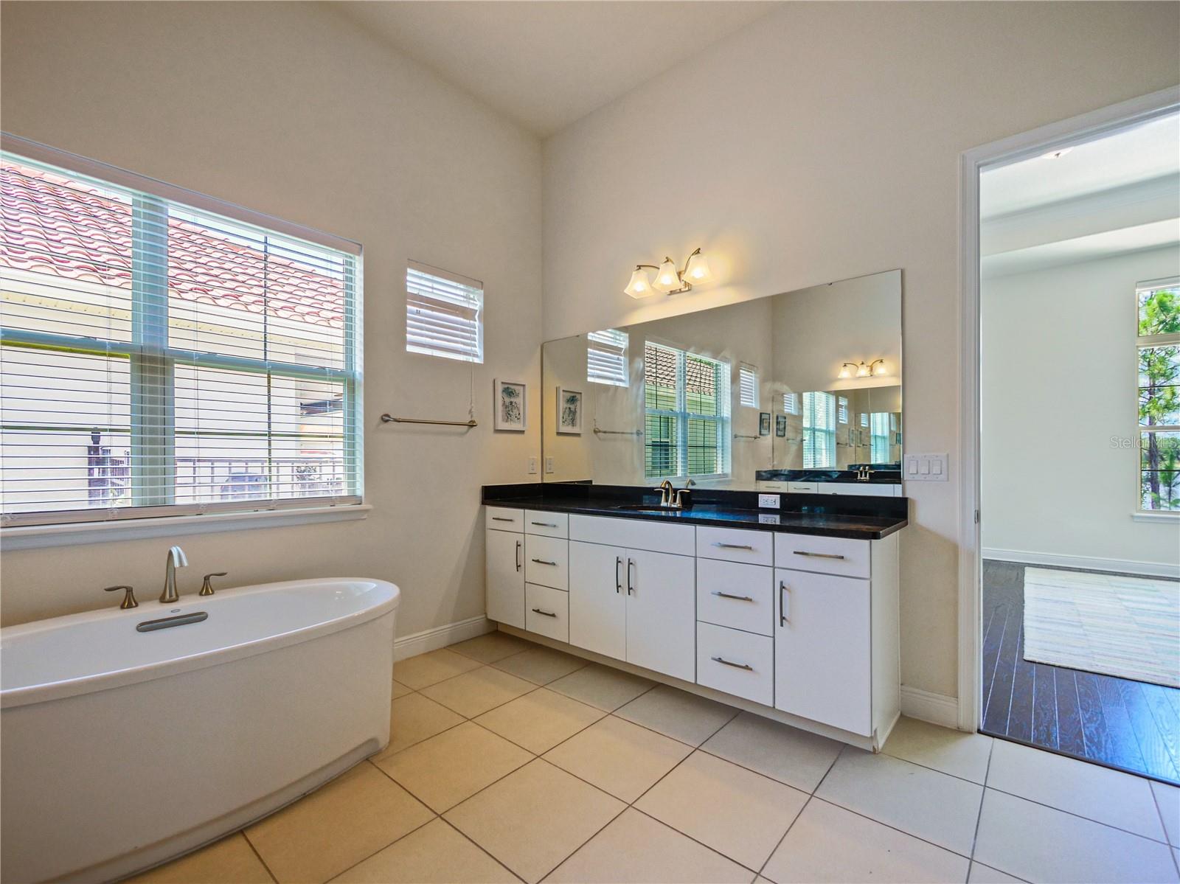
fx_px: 477
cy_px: 442
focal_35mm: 14
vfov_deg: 85.6
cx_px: 590
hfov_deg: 102.1
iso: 800
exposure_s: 1/60
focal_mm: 7
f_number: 4
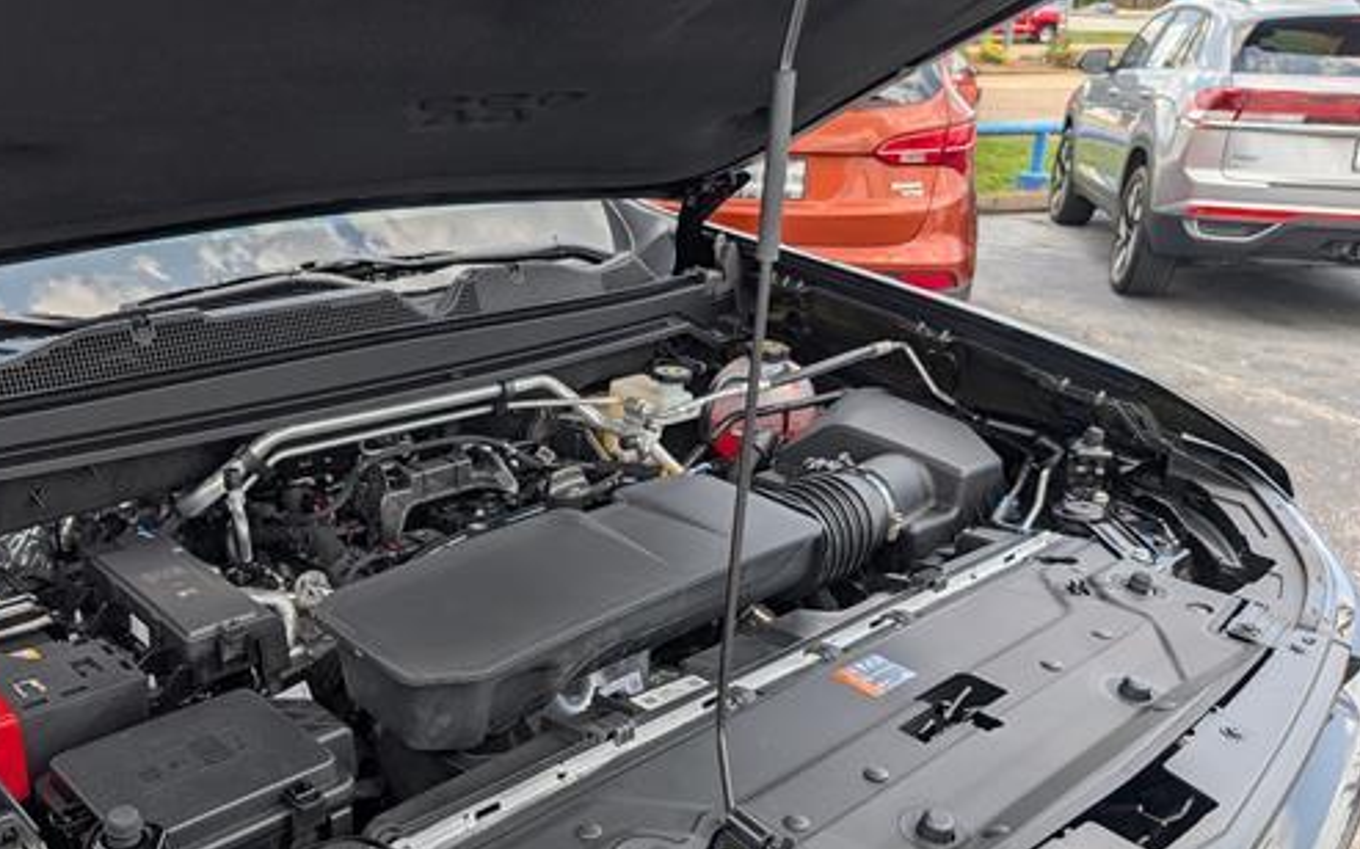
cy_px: 551
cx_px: 535
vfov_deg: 38.0
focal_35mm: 33
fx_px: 1223
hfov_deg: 57.6
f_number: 1.68
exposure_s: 1/3333
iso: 21
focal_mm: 6.9
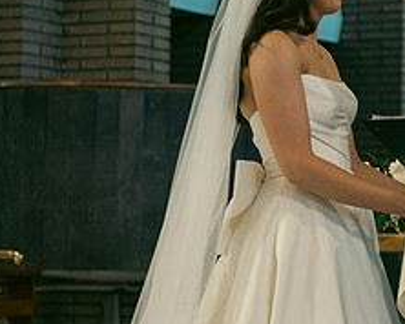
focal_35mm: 152
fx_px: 1824
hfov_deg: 12.4
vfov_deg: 10.2
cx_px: 487
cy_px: 123
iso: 1000
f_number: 3.5
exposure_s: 1/160
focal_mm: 62
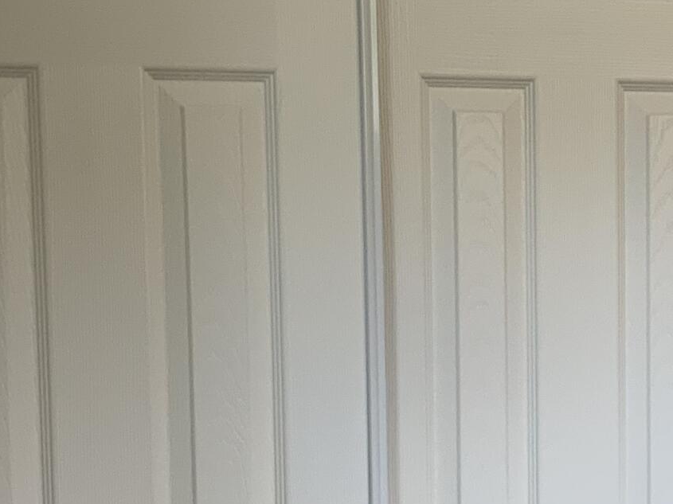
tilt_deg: -5.9
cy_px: 328
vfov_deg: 14.3
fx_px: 2002
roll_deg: -1.2
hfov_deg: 18.0
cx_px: 849
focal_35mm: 103
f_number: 1.8
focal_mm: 3
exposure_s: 1/60
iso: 40
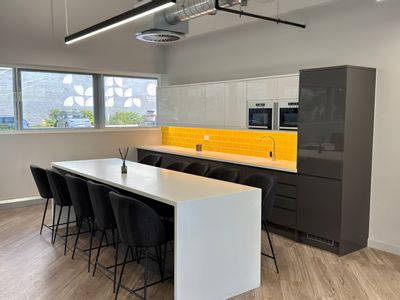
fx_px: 404
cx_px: 200
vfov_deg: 40.7
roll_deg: -0.5
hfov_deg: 52.6
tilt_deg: -5.5
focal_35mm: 35
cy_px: 150
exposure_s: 1/108
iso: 100
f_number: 1.78
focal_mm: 6.76
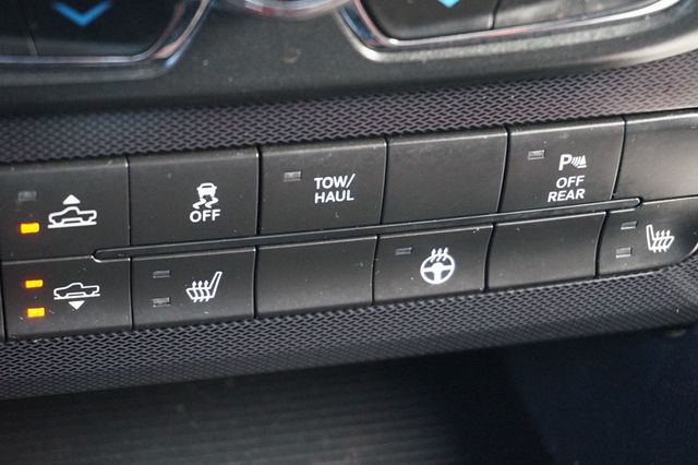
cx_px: 349
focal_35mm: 70
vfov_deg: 19.3
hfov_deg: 28.7
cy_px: 232
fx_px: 1366
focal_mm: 47
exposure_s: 1/40
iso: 3200
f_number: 5.6
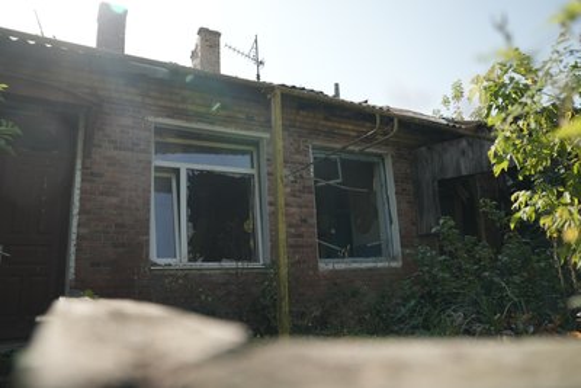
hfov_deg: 73.7
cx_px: 290
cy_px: 194
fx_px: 387
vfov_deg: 53.2
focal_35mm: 24
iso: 400
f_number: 2.8
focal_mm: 24
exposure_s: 1/1000
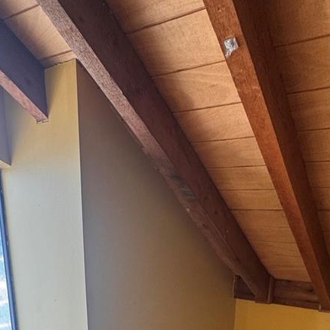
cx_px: 187
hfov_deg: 48.3
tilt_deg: -17.9
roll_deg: -0.6
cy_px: 342
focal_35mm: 34
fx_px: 367
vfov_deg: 41.1
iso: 160
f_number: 2.2
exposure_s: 1/60
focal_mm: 2.22
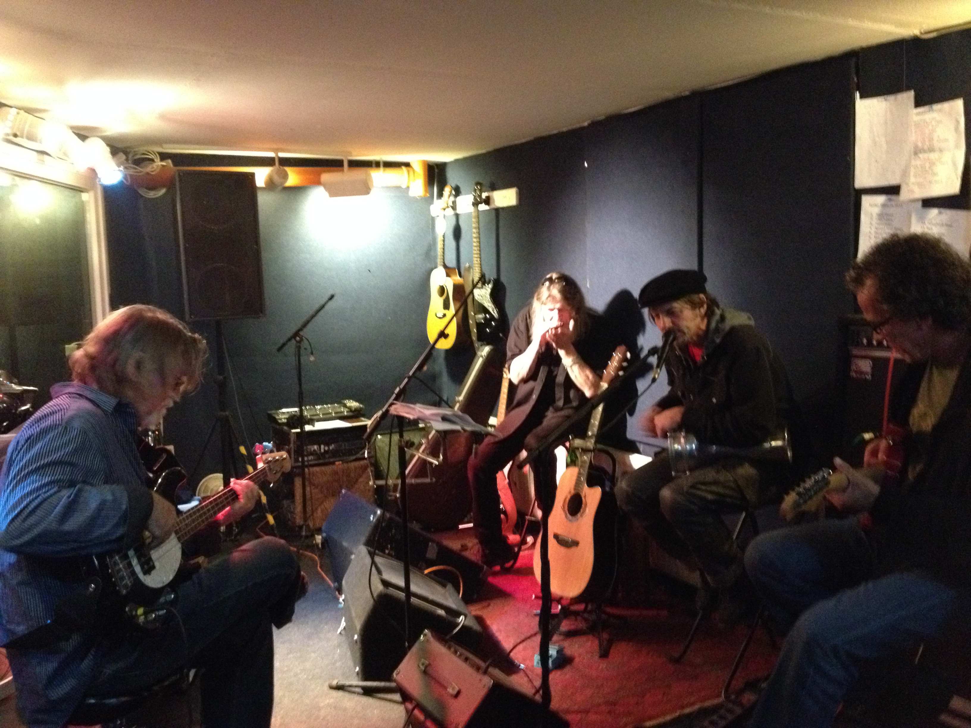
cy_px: 364
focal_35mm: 35
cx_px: 486
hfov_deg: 52.6
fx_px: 982
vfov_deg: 40.7
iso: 800
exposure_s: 1/15
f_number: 2.4
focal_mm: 4.28
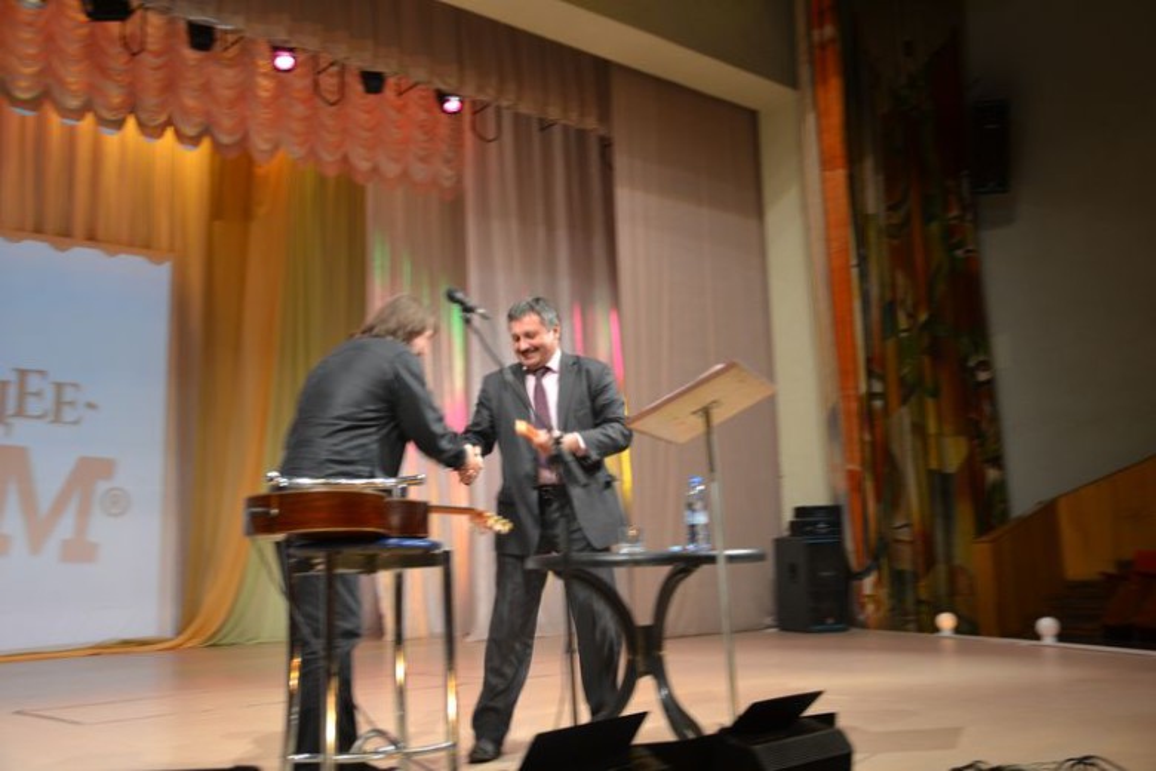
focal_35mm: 38
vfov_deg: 35.5
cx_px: 578
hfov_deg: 51.3
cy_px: 386
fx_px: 1204
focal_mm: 25
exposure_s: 1/15
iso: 400
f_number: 4
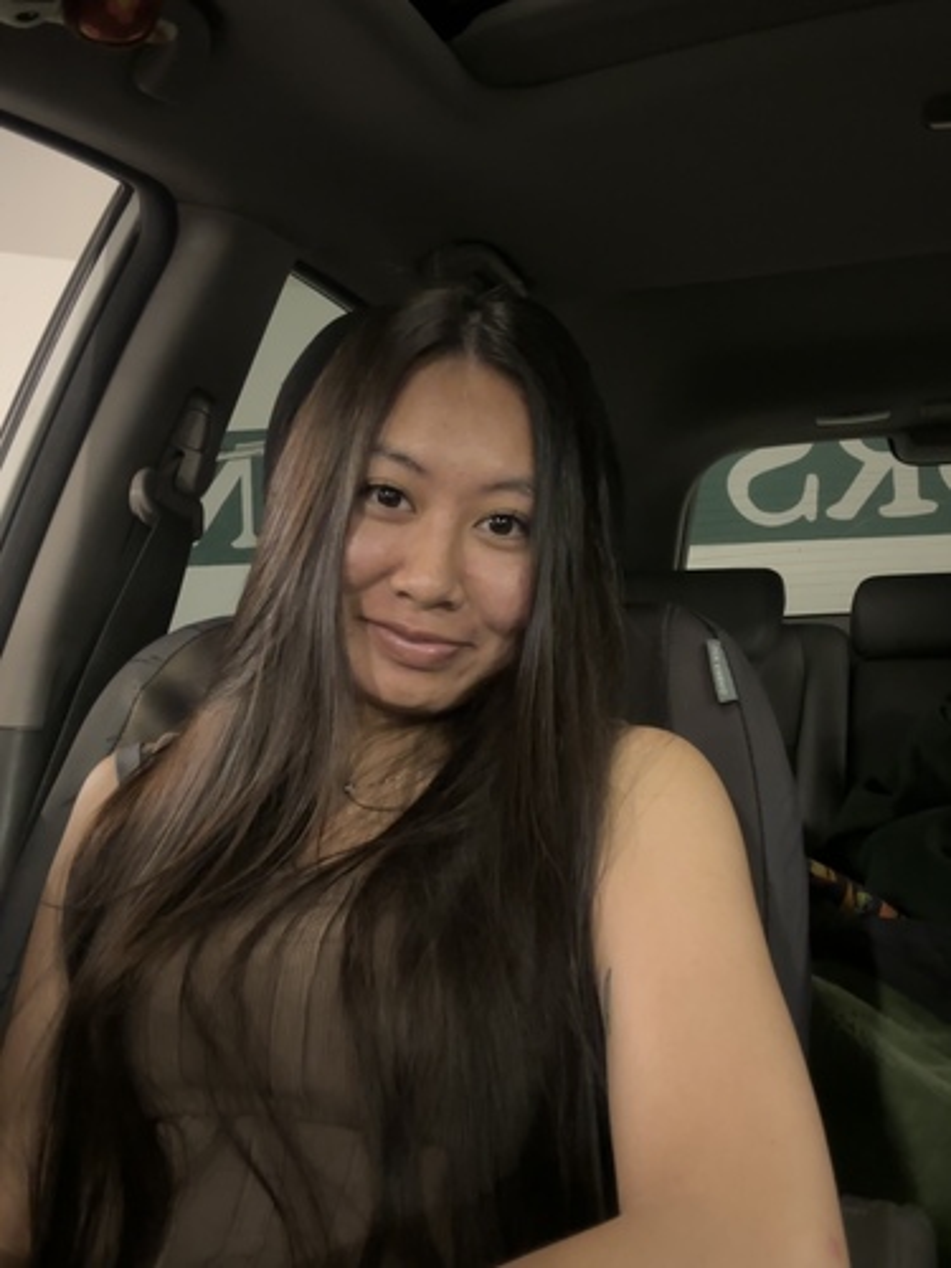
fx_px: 1099
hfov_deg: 46.8
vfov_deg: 60.0
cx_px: 476
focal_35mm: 30
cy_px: 634
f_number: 1.9
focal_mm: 2.69
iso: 800
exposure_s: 1/15
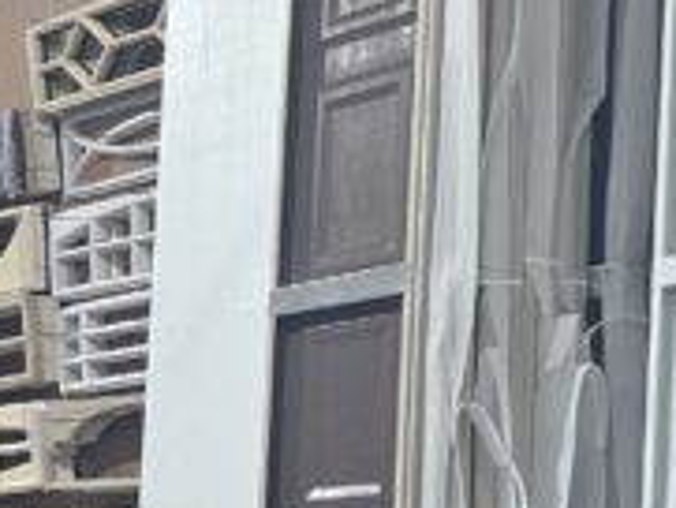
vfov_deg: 11.3
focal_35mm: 130
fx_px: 2540
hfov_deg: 13.3
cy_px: 557
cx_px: -616
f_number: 1.7
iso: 800
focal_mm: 6.3
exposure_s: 1/120
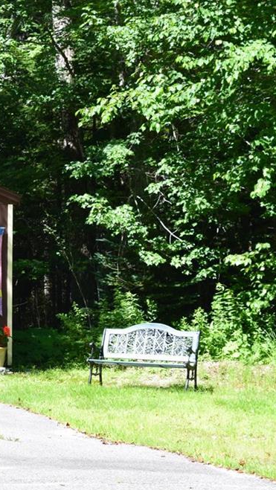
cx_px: -103
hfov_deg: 10.7
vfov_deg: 19.5
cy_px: 242
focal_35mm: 110
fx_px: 1428
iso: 400
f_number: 10
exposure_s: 1/320
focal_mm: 45
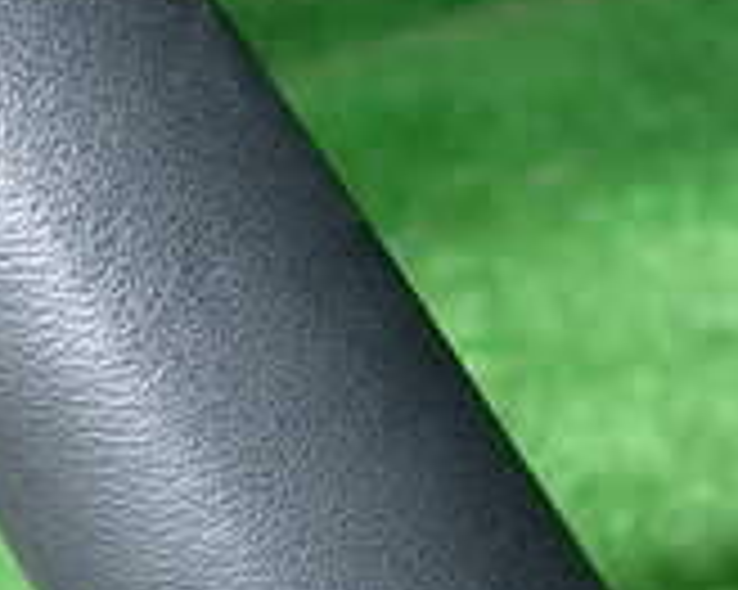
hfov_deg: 17.9
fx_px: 2336
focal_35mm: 107
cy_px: 513
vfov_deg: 14.3
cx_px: 292
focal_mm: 5.4
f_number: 6.3
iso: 125
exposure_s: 1/30
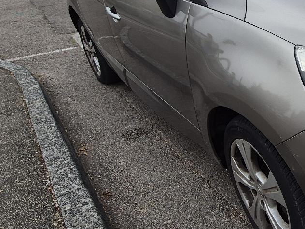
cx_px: 327
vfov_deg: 38.5
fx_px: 326
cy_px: 89
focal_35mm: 37
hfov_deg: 41.3
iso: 40
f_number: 2.2
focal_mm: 1.74
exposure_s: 1/1111
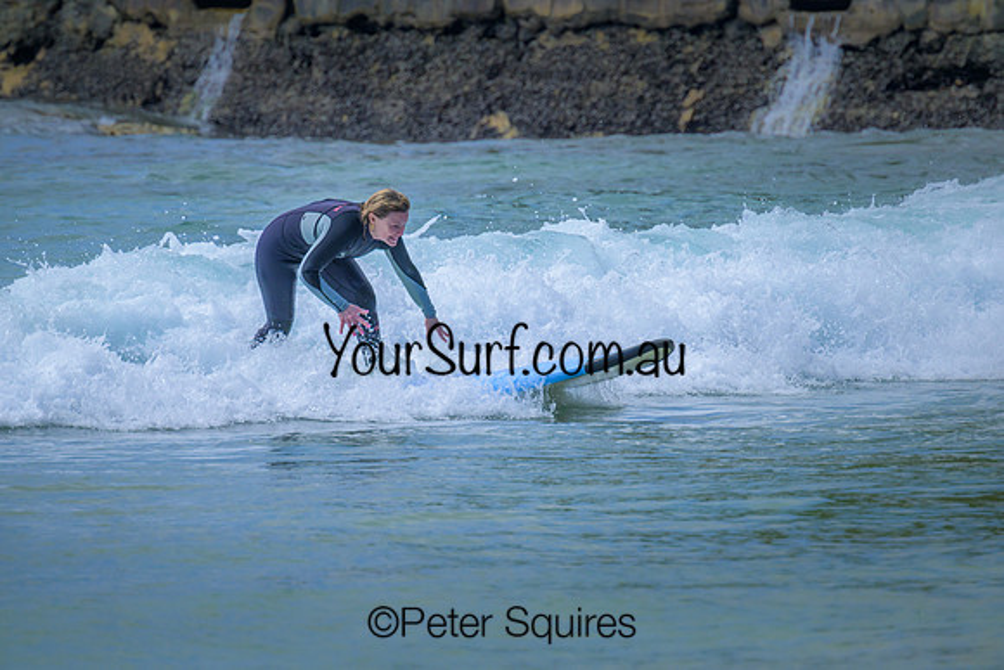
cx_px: 502
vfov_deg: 1.7
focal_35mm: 800
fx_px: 22315
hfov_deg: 2.6
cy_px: 335
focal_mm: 800
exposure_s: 1/2000
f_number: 11
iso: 560
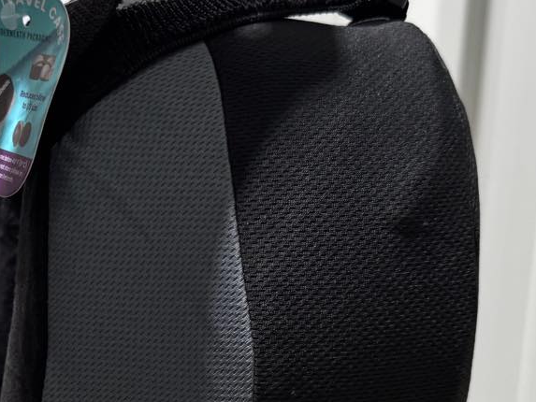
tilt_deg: -14.0
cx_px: 146
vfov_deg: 21.7
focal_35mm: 67
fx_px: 1038
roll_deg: -0.3
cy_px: 307
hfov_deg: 28.6
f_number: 1.78
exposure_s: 1/50
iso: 200
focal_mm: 6.76
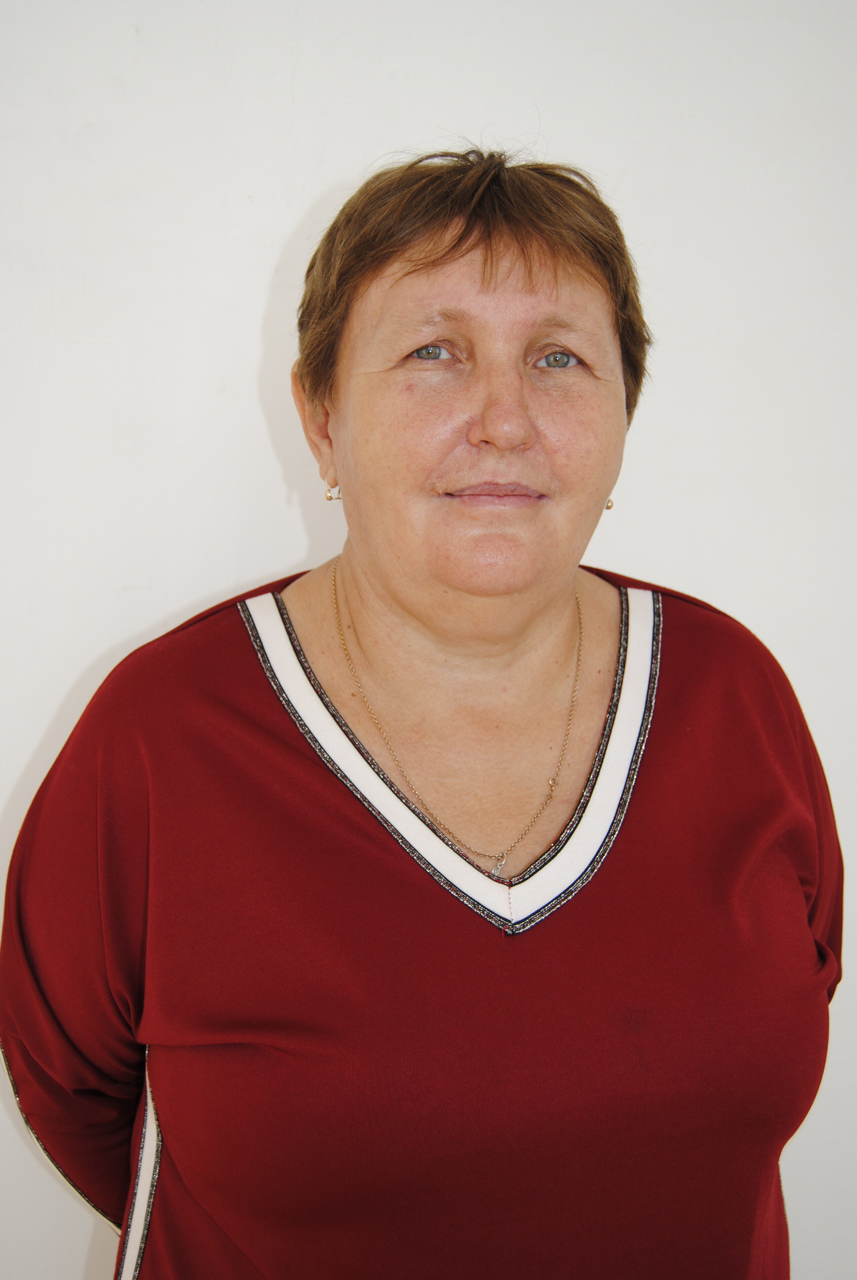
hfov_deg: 37.0
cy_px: 640
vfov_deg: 53.1
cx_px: 428
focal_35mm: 36
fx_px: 1282
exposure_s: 1/125
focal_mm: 24
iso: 100
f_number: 3.8
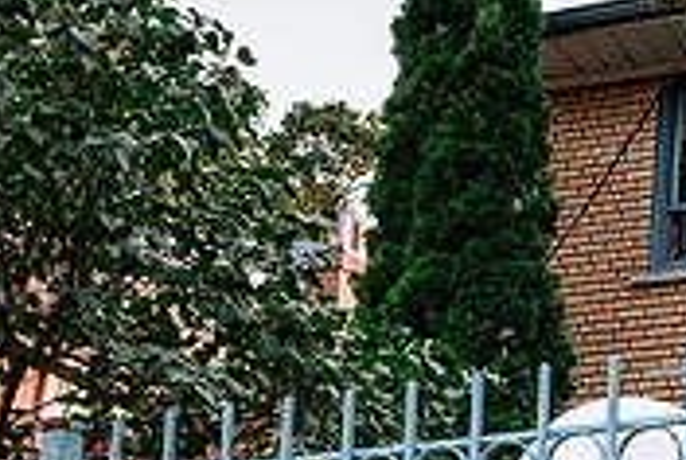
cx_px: 955
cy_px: 747
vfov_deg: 15.6
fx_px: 1508
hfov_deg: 22.2
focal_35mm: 79
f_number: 4
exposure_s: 1/250
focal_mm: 16
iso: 800
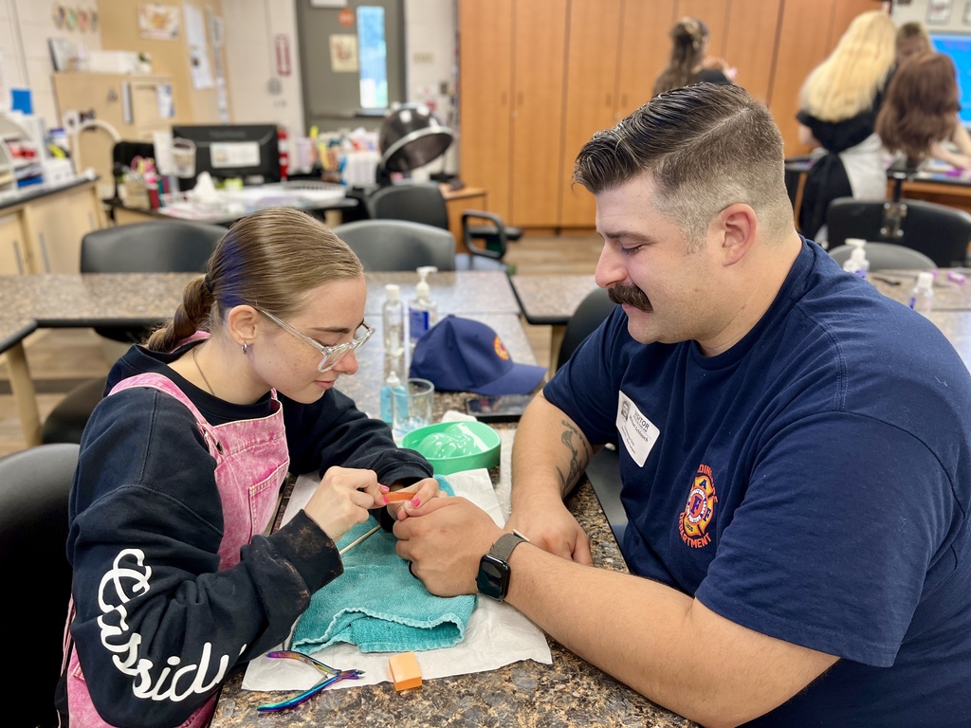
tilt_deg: -21.8
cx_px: 486
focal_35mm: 26
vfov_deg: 53.1
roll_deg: -1.4
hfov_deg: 67.3
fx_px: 729
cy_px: 364
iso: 100
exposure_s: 1/60
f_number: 1.6
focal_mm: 5.1
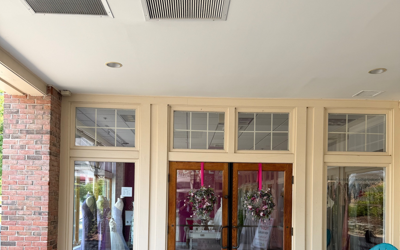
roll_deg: -1.3
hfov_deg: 56.7
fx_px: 371
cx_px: 200
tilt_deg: +0.7
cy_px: 191
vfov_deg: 36.3
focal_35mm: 34
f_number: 1.78
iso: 64
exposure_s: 1/281
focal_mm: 6.76
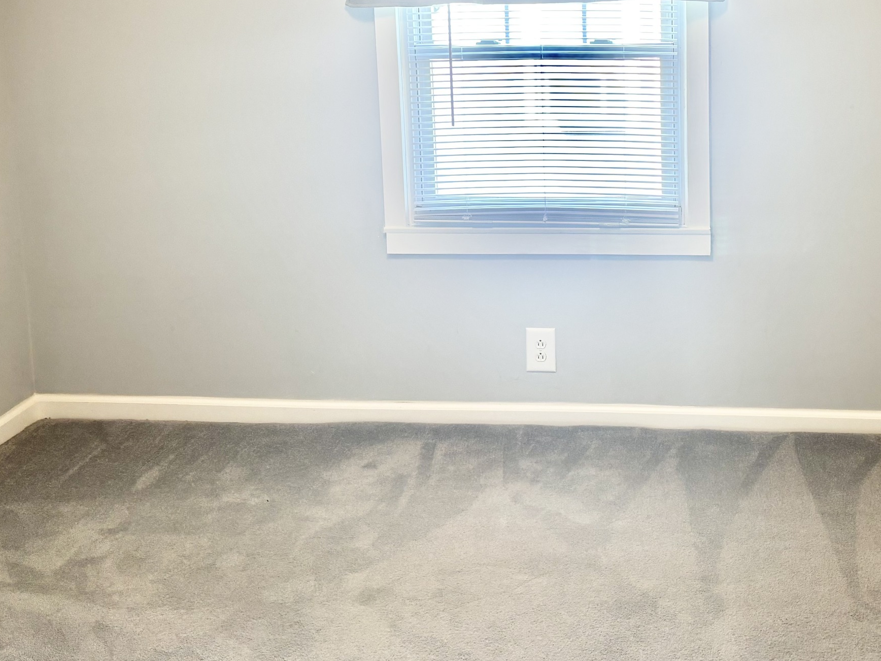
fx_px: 1171
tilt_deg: -8.2
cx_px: 623
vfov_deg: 30.7
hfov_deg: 40.4
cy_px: 130
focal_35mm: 46
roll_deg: +1.5
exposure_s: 1/60
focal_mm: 5.96
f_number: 1.6
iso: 100
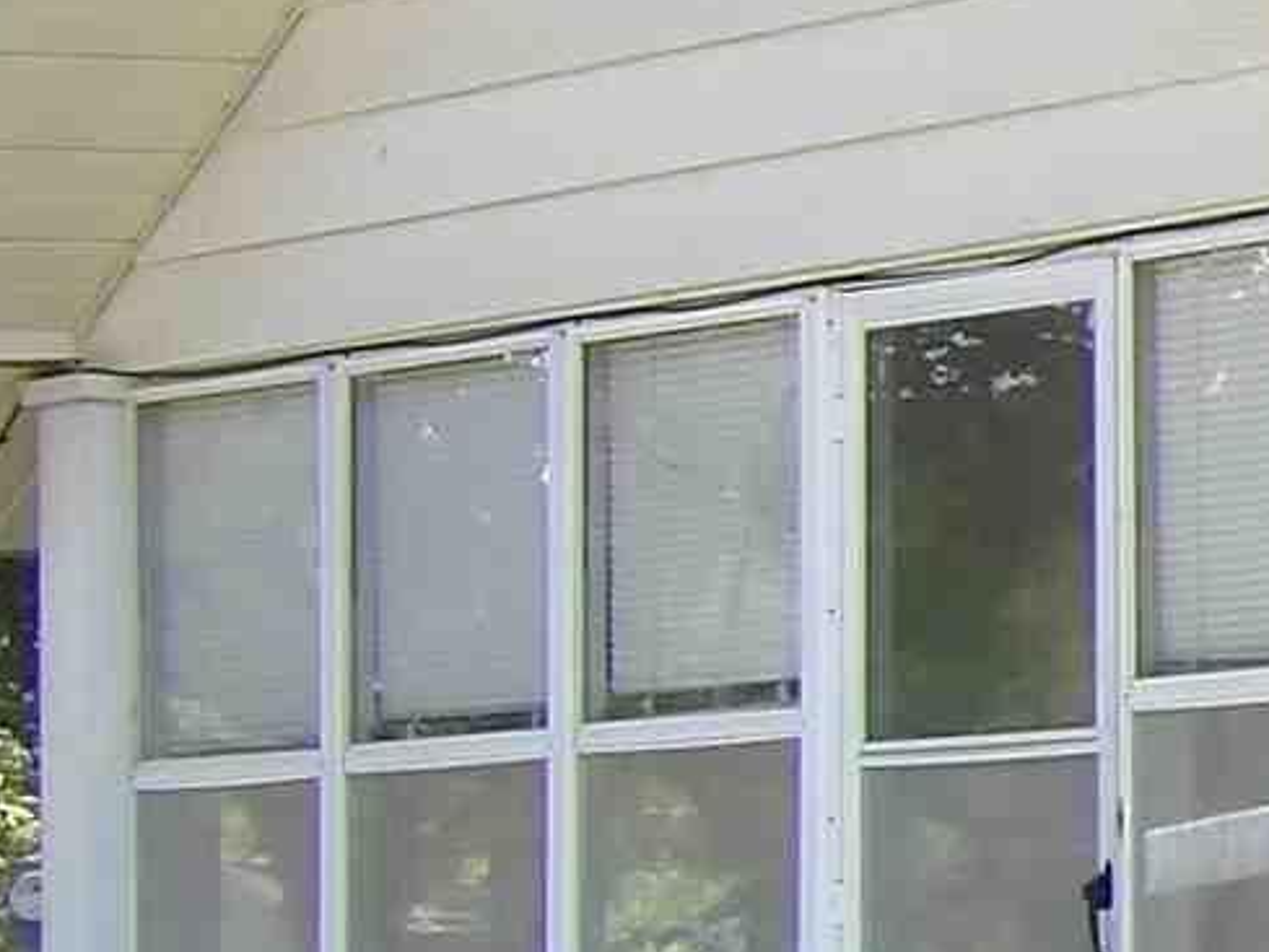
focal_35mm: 245
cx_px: 3418
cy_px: 610
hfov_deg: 7.4
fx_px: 8984
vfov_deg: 6.1
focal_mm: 7
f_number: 3.7
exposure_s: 1/196
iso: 100
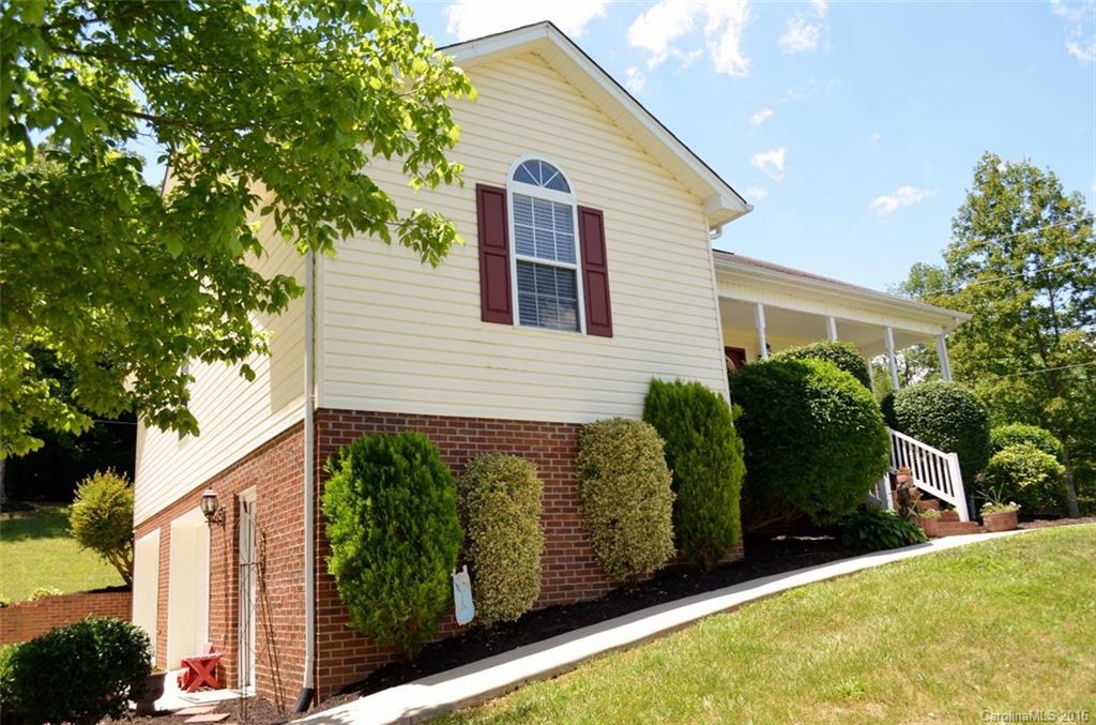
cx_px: 548
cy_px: 362
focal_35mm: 27
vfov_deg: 47.7
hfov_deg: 67.5
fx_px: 820
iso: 100
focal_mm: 18
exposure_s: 1/200
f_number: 7.1
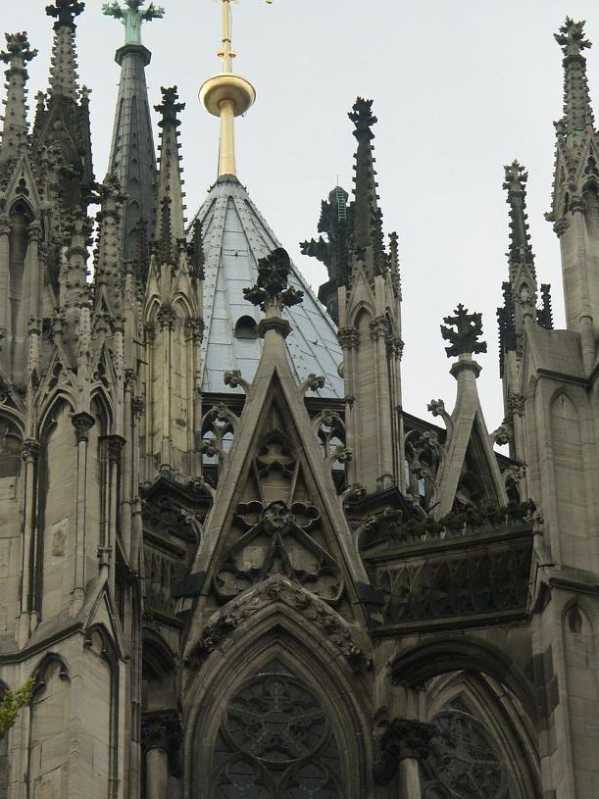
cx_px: 328
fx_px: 4293
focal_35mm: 186
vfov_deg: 10.6
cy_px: 357
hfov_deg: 8.0
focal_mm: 37.85
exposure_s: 1/100
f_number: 6.3
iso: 64
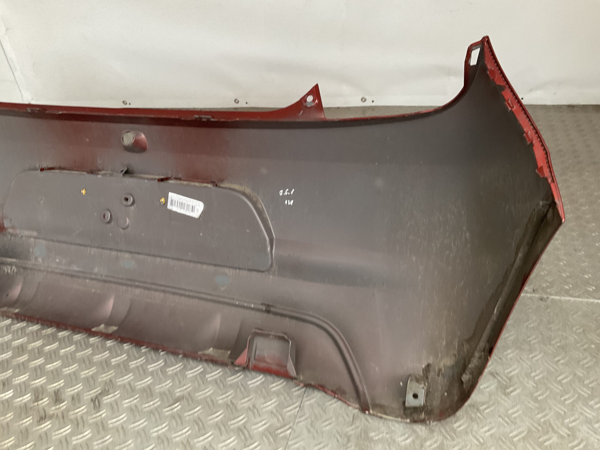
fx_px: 503
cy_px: 225
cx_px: 300
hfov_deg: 61.7
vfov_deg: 48.2
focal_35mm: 29
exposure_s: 1/50
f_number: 1.8
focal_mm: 3
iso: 125
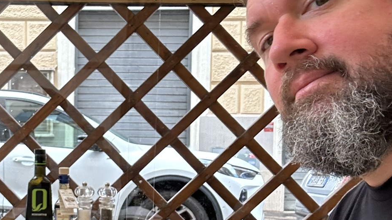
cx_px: 78
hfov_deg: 36.5
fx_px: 572
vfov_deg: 21.6
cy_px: 177
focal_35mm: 55
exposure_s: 1/50
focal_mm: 2.69
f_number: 1.9
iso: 50
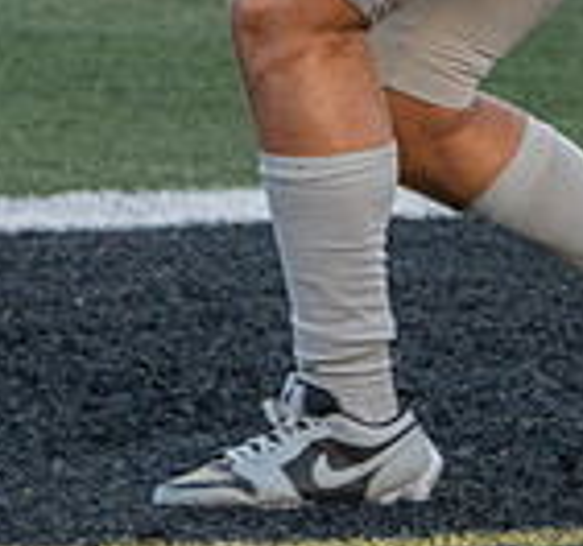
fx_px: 13971
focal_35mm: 757
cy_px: -371
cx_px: 584
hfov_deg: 2.4
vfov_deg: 2.2
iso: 2500
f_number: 5.6
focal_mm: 152
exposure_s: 1/1000
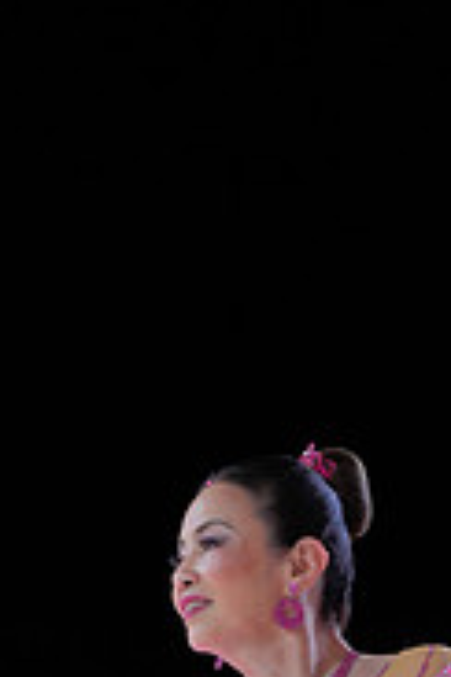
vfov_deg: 3.2
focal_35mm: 634
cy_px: 1021
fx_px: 11913
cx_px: 257
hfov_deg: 2.2
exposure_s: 1/250
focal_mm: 200
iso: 640
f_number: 5
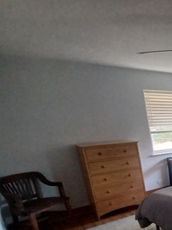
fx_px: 212
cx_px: 271
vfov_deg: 54.5
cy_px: 169
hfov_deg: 27.0
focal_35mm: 32
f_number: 2.2
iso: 160
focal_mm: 1.42
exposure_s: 1/40
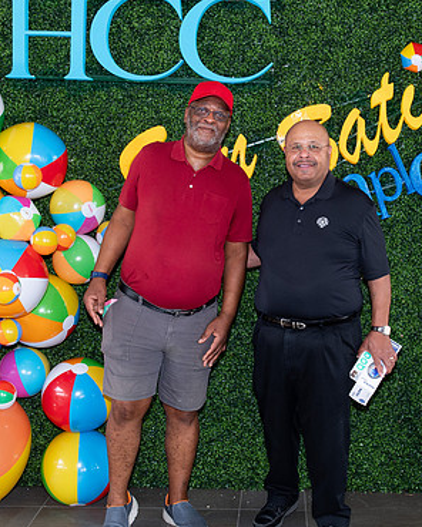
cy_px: 244
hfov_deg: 27.0
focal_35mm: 56
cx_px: 272
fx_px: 874
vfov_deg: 33.6
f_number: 7.1
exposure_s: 1/125
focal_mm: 31
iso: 800
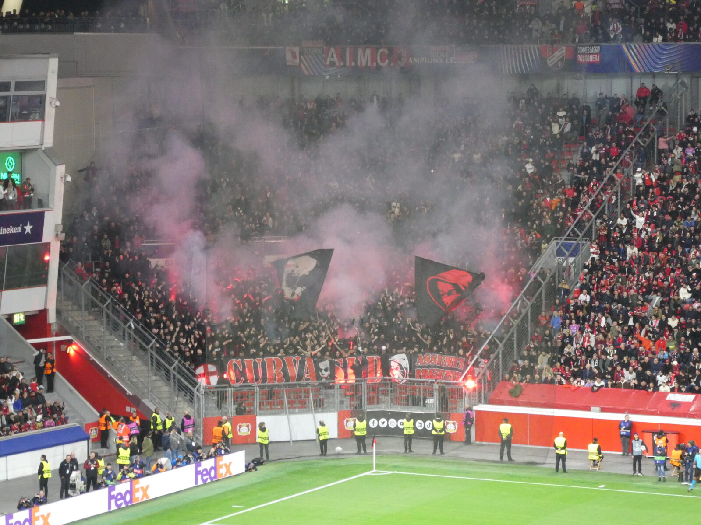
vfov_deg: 11.0
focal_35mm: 135
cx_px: 350
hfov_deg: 14.6
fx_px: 2734
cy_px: 262
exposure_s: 1/80
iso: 1000
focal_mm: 24.2
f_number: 5.3
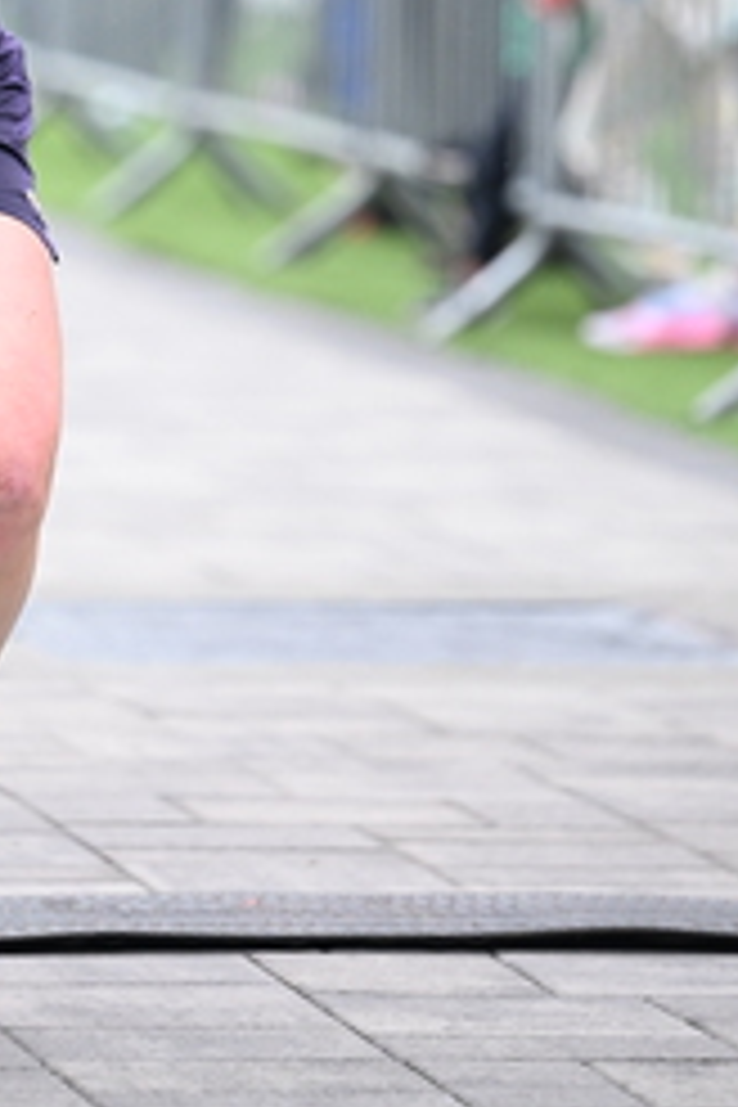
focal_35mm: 346
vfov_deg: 5.9
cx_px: 38
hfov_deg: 4.0
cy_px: 45
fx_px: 10639
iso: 1250
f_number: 2.8
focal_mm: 155
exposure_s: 1/1600
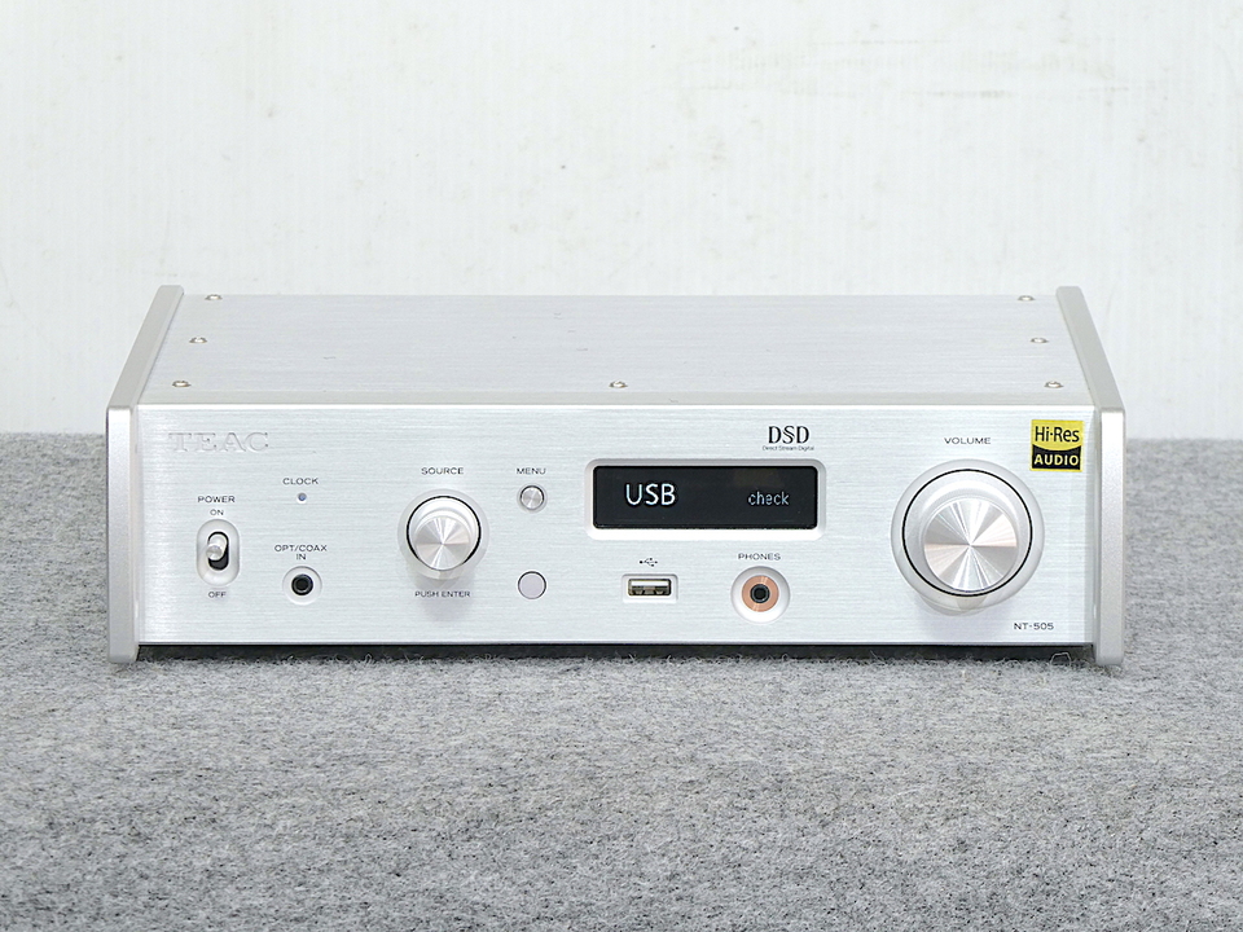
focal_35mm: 214
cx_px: 622
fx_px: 7684
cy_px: 466
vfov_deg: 6.9
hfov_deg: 9.2
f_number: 5.6
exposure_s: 1/8
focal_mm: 38.4
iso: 200
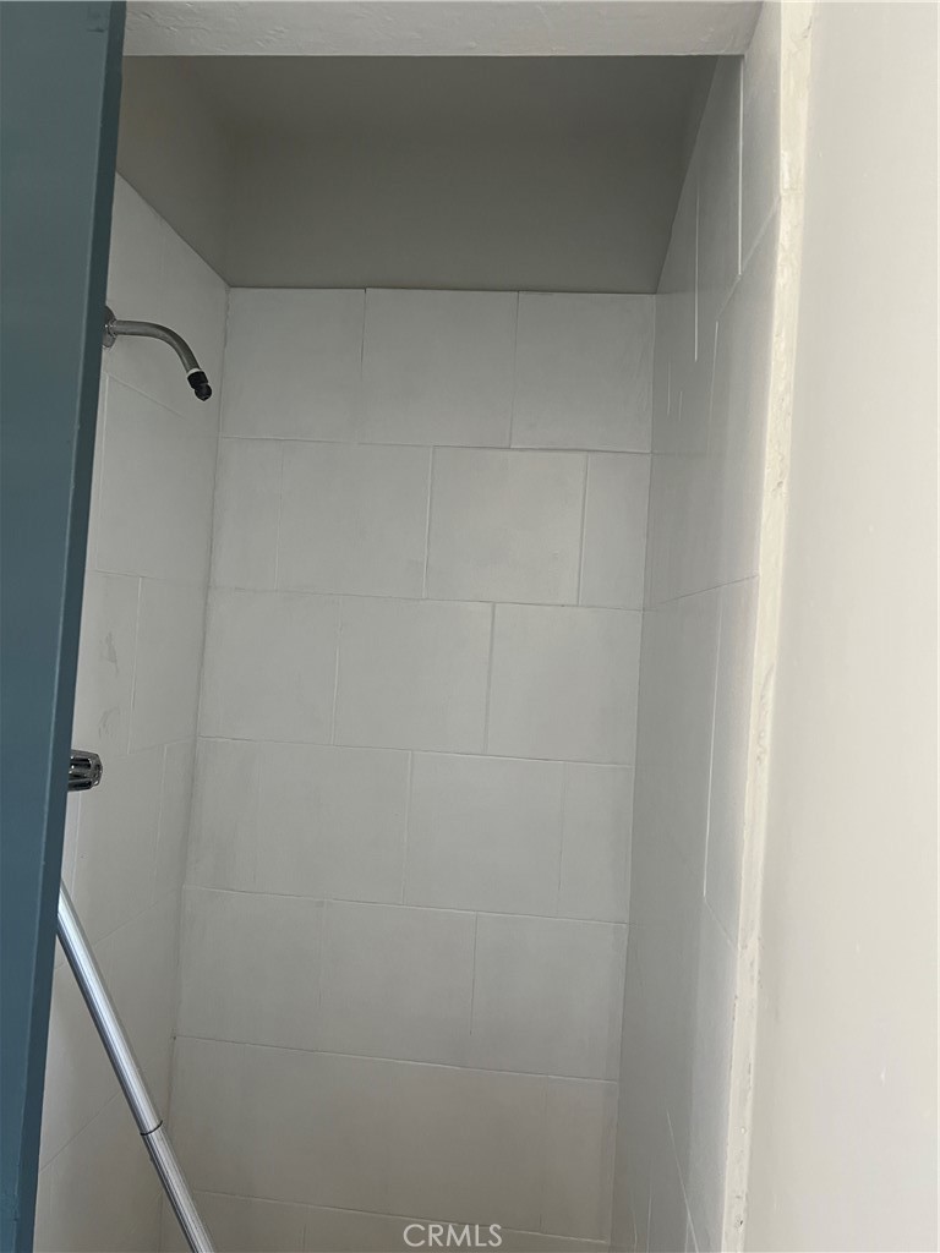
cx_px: 470
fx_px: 941
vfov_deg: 67.3
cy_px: 626
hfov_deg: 53.1
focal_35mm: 26
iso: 125
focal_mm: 5.7
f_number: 1.5
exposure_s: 1/80
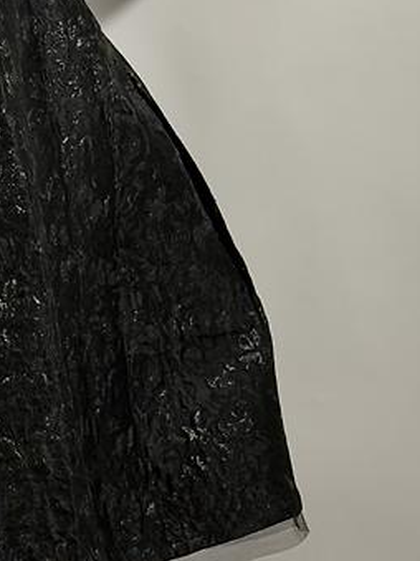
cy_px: 111
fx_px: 2752
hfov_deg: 8.6
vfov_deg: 11.6
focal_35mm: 170
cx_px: -162
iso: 80
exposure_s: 1/99
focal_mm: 6.76
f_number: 1.78
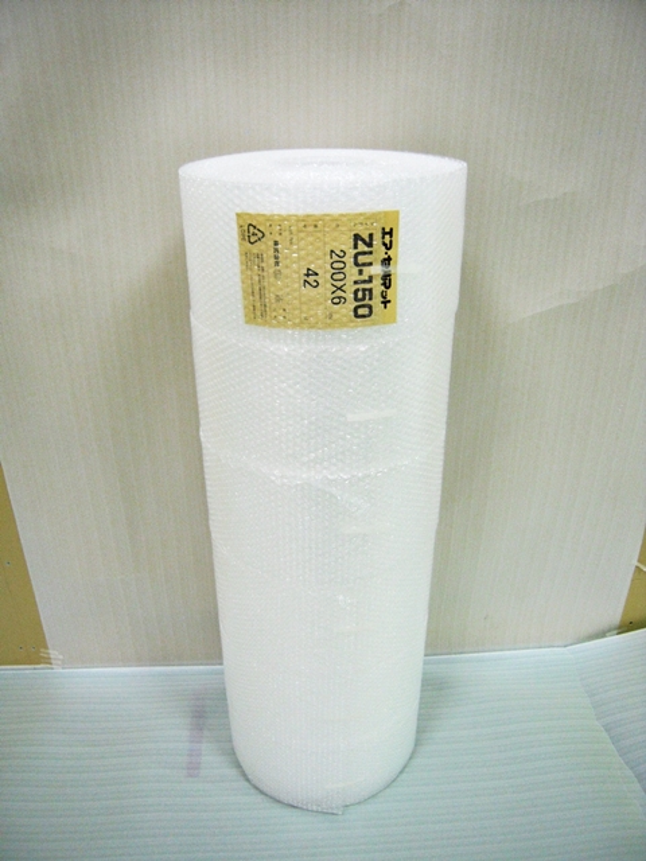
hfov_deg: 49.7
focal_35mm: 28
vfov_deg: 63.4
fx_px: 697
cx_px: 323
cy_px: 430
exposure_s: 1/30
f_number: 2.7
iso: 250
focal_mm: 5
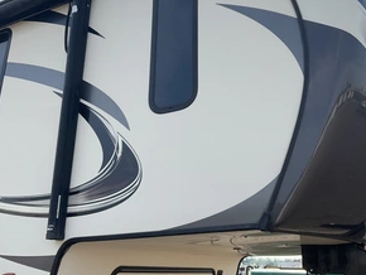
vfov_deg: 35.9
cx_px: 220
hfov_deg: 46.5
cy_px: 110
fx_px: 423
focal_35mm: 40
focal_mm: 3
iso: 25
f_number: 1.8
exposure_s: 1/929
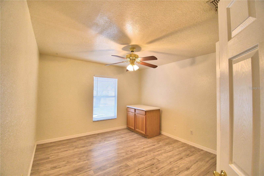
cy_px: 88
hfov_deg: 100.4
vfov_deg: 77.3
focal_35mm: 15
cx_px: 132
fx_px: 110
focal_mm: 10
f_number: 4.5
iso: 450
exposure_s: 1/30
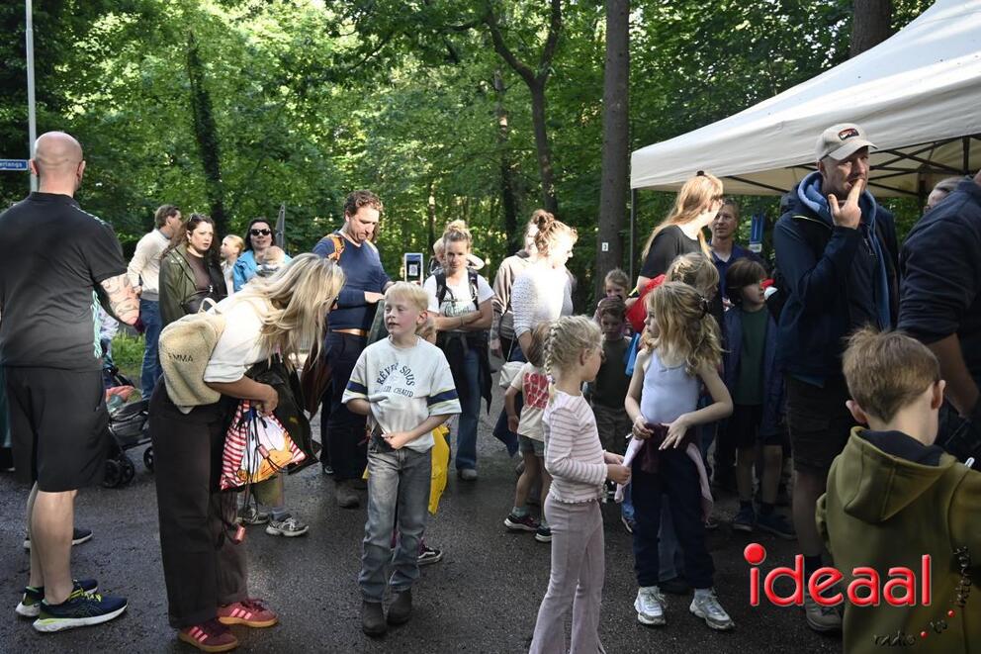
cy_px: 327
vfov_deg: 43.6
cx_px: 490
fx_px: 817
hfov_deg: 61.9
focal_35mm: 30
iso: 400
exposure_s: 1/125
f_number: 3.5
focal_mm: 20
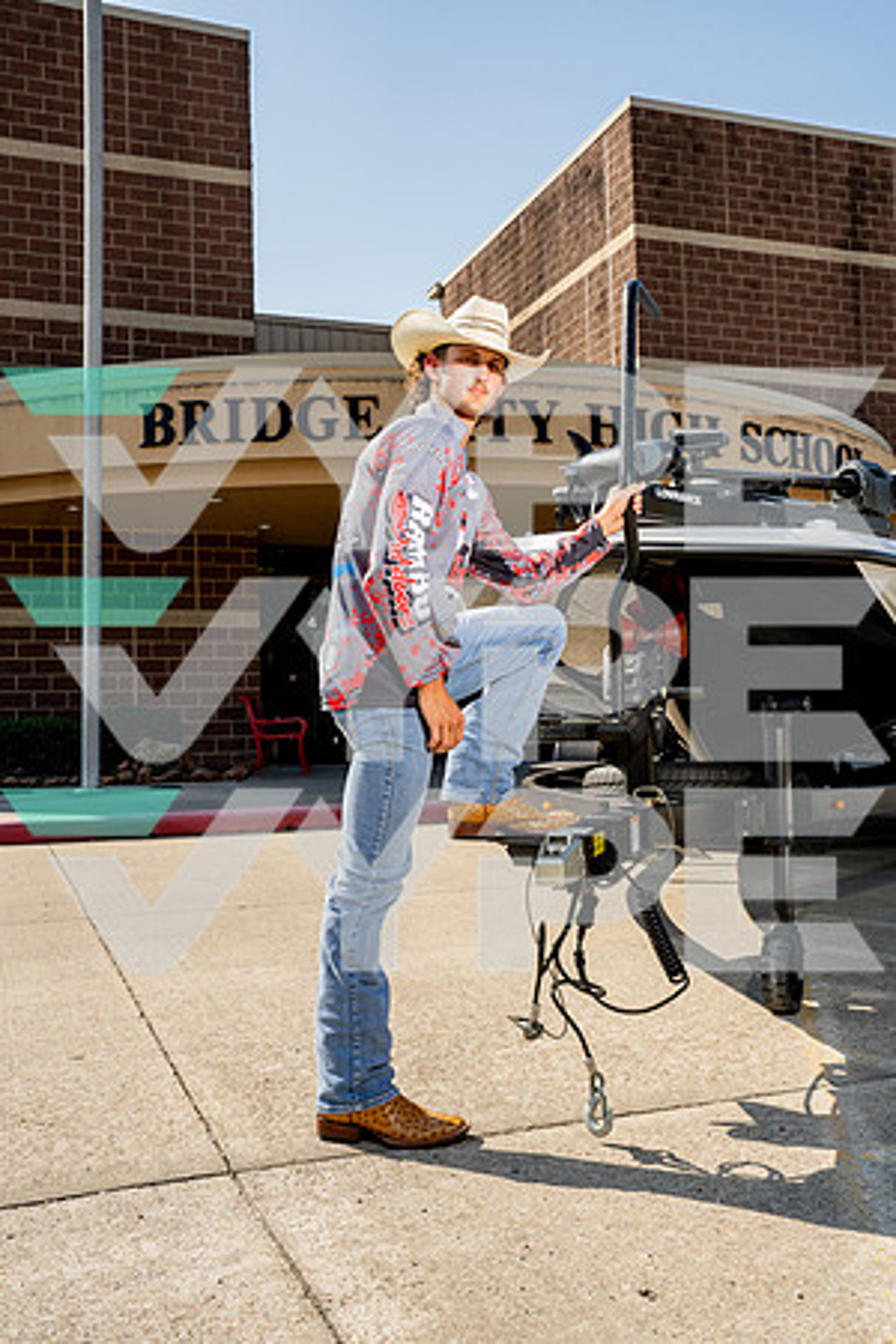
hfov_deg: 37.9
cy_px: 672
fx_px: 1307
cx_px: 448
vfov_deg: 54.4
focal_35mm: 35
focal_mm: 35
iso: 250
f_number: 11
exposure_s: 1/250
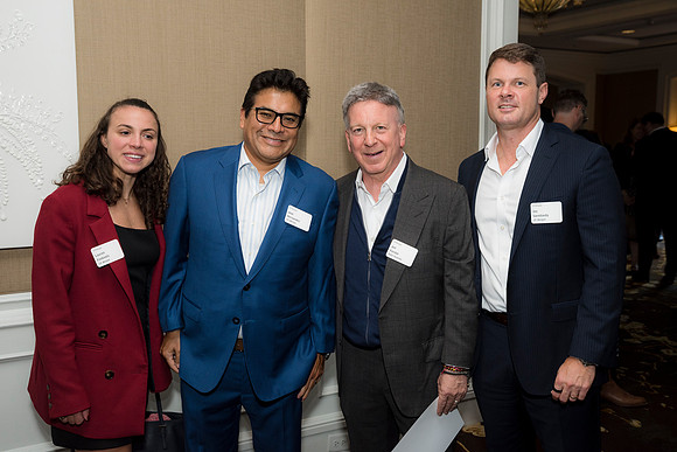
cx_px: 338
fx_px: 715
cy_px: 226
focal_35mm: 38
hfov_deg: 50.7
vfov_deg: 35.1
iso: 800
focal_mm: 38
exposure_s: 1/125
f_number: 5.6
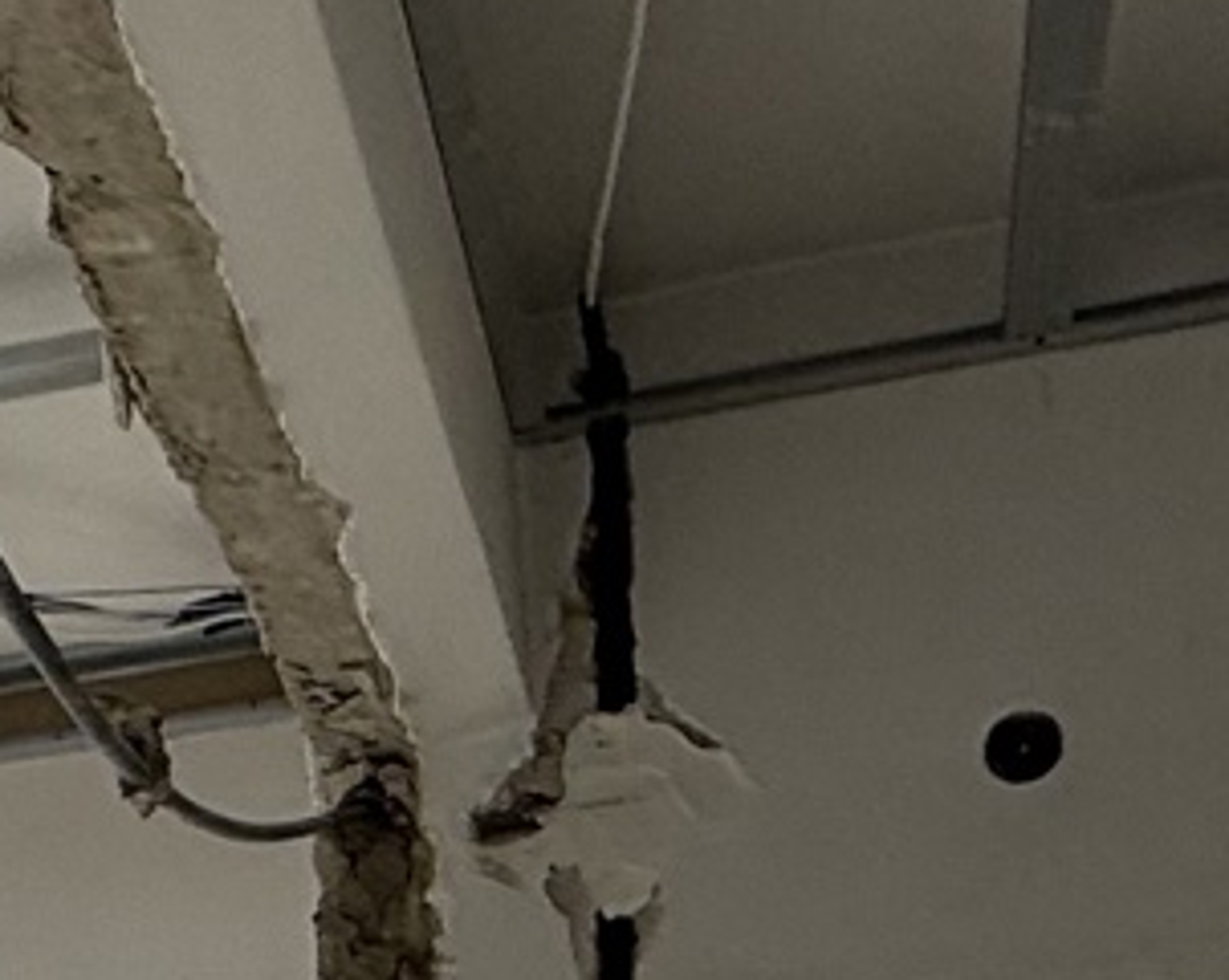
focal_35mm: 87
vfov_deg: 15.1
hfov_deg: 20.7
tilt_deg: +1.4
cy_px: 1801
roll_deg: +1.2
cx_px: -195
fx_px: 3161
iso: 64
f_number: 2.2
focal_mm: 2.22
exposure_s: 1/149
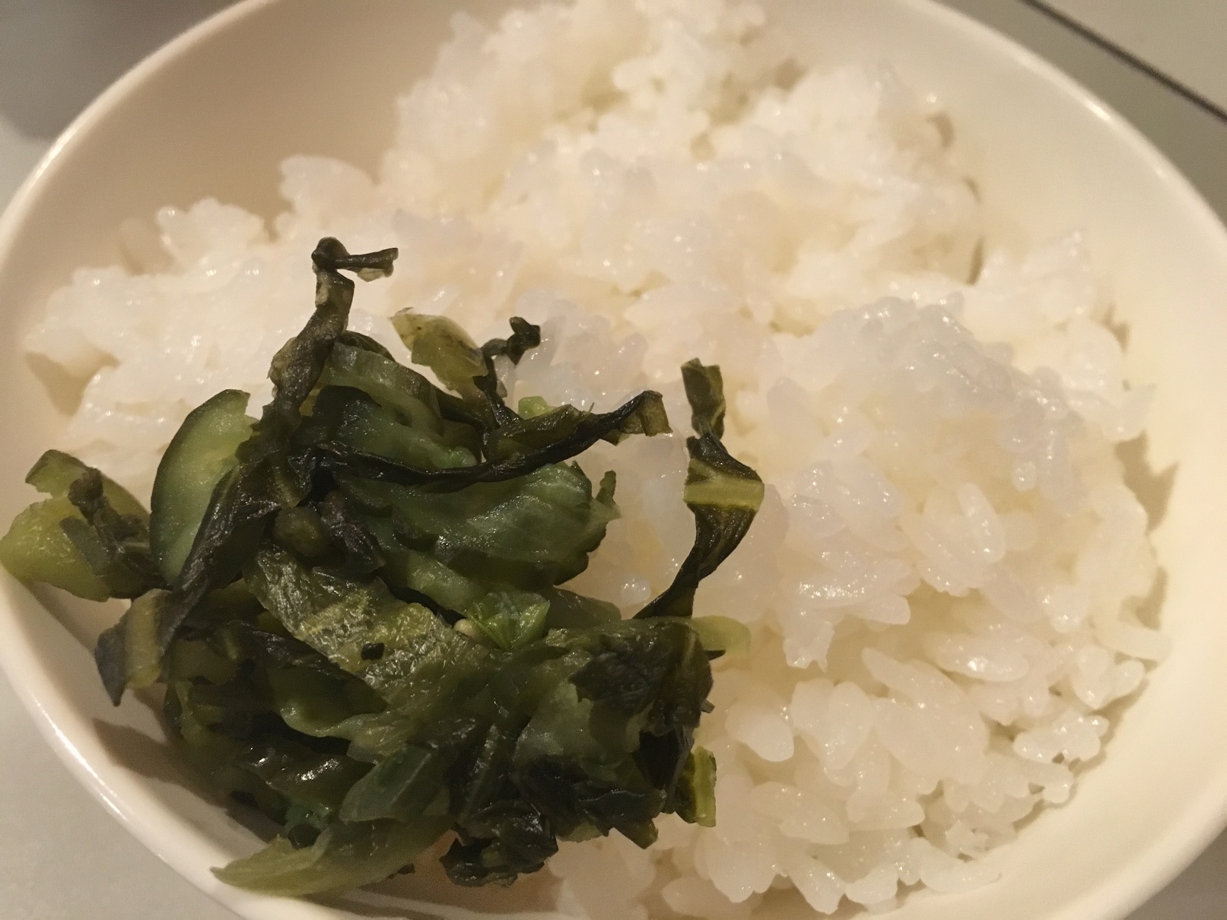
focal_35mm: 29
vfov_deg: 48.2
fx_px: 1028
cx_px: 614
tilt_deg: -55.9
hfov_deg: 61.7
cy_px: 460
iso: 200
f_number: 2.2
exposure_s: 1/30
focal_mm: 4.15
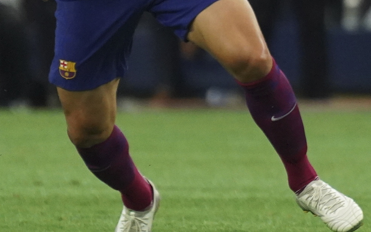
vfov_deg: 0.5
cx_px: 324
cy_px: -80
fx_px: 24785
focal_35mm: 2451
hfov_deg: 0.9
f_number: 6.3
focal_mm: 600
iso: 6400
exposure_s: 1/1250
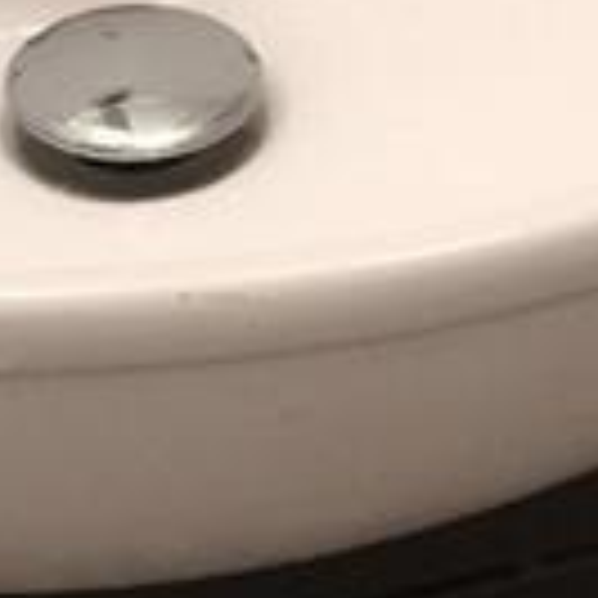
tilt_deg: -35.9
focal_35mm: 231
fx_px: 4515
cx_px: 252
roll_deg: +2.6
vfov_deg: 7.6
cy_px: 364
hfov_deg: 7.6
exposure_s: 1/15
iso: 40
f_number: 2.2
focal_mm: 4.15
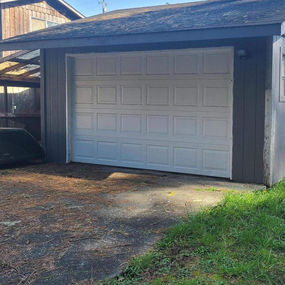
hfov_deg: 37.0
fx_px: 401
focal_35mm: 43
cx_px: 248
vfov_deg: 39.2
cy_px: 141
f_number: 1.8
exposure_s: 1/390
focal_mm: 5.4
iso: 40
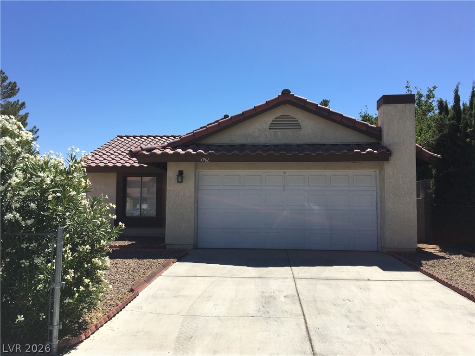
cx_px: 238
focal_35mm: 29
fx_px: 398
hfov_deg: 61.7
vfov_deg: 48.2
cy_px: 178
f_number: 2.2
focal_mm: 4.15
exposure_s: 1/1972
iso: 25
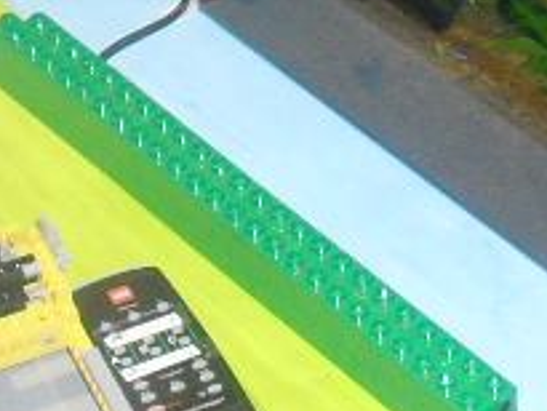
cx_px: 595
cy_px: -88
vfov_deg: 8.4
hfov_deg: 11.1
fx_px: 2767
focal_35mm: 175
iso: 200
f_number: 3.2
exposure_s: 1/45
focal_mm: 6.3
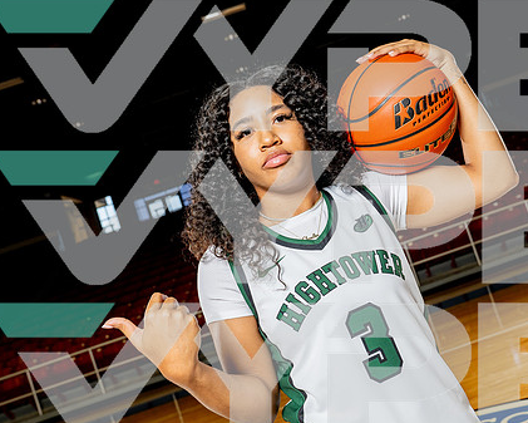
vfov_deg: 34.2
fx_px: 688
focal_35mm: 44
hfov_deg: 41.9
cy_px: 218
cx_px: 307
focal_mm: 34
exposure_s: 1/250
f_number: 5.6
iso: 640
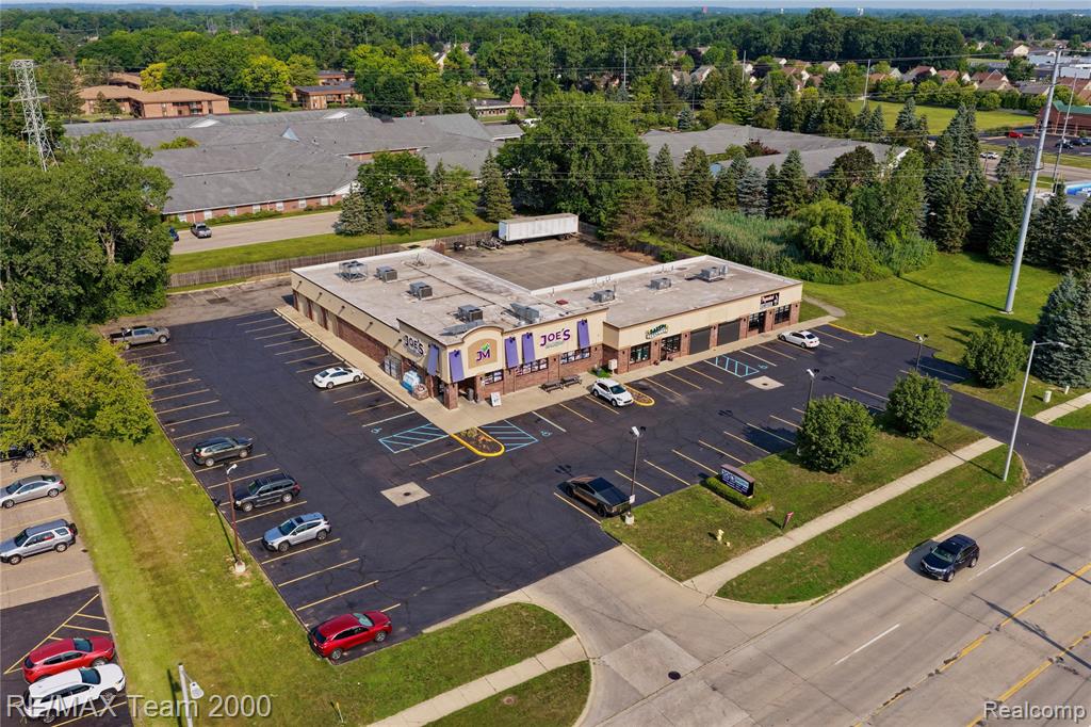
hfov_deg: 65.5
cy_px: 364
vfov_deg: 46.4
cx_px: 546
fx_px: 848
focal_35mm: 28
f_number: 2.8
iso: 100
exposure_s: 1/1600
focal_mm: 14.45
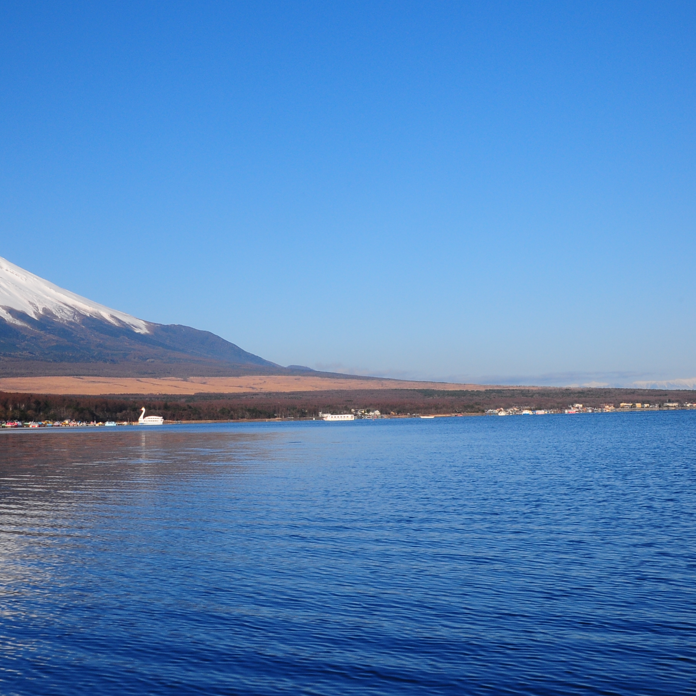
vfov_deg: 37.6
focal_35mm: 45
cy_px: 354
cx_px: 247
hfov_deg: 37.2
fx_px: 1024
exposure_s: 1/20
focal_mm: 20
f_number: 22
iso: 200
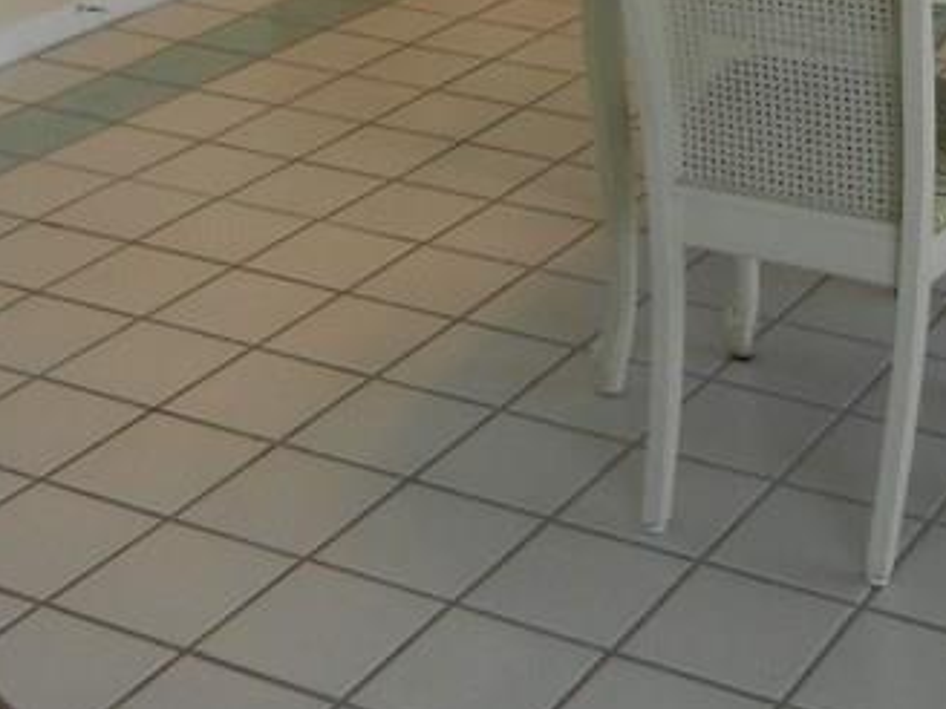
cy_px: -311
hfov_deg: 24.6
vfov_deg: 17.3
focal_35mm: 78
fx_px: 2132
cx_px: 756
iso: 160
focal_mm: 4.5
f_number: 3.5
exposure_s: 1/60
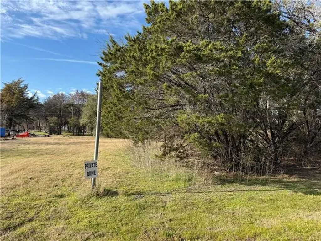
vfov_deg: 56.8
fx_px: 223
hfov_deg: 71.6
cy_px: 120
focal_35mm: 24
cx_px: 160
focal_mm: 6.76
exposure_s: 1/2000
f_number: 1.78
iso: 80
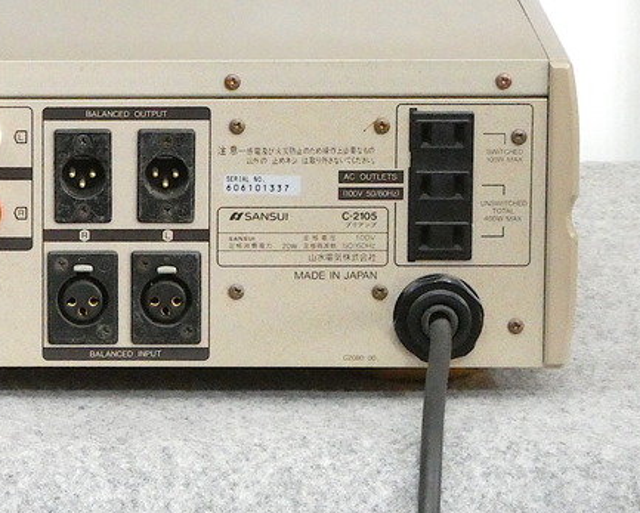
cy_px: 201
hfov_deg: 6.6
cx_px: -24
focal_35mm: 292
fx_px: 5535
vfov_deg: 5.3
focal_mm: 24.2
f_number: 5.3
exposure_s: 1/60
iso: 1600
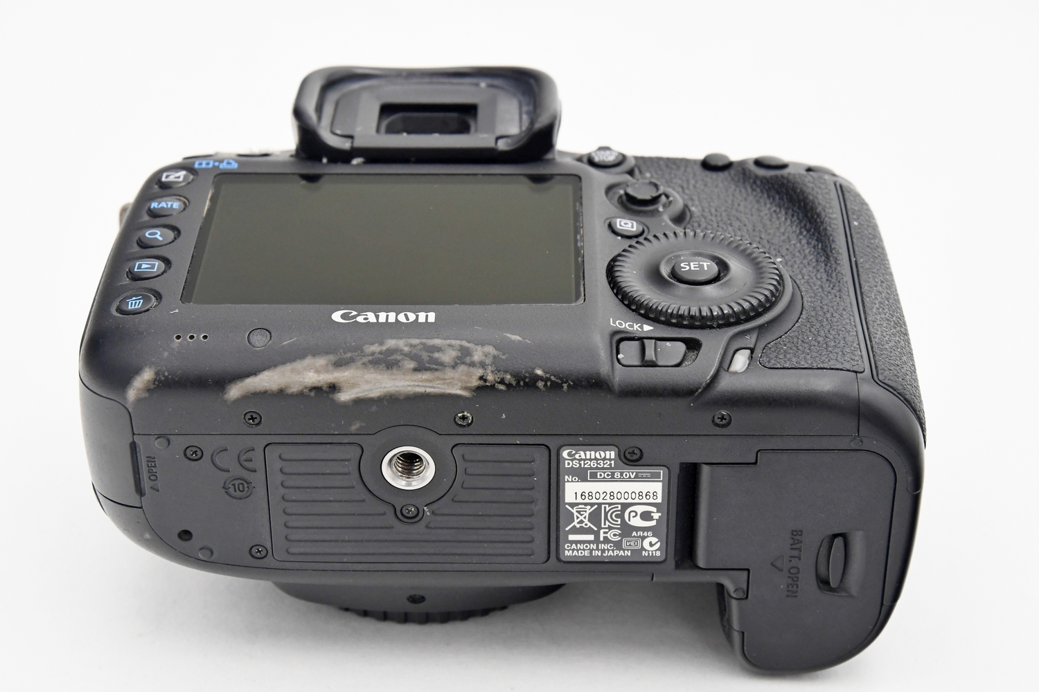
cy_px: 346
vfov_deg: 17.5
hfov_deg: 26.0
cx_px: 520
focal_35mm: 78
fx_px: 2251
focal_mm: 52
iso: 1600
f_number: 8
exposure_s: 1/200
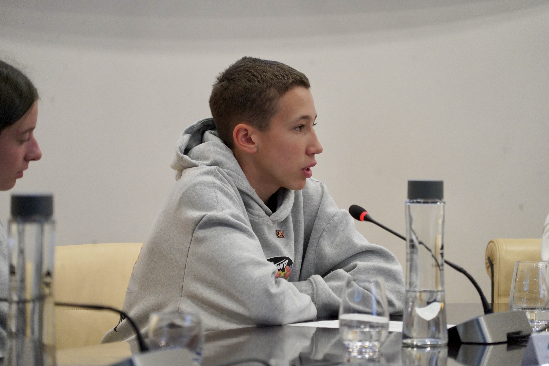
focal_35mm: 240
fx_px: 3660
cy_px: 183
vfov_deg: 5.7
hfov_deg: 8.6
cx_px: 274
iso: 6400
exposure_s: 1/250
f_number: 6.3
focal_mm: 240
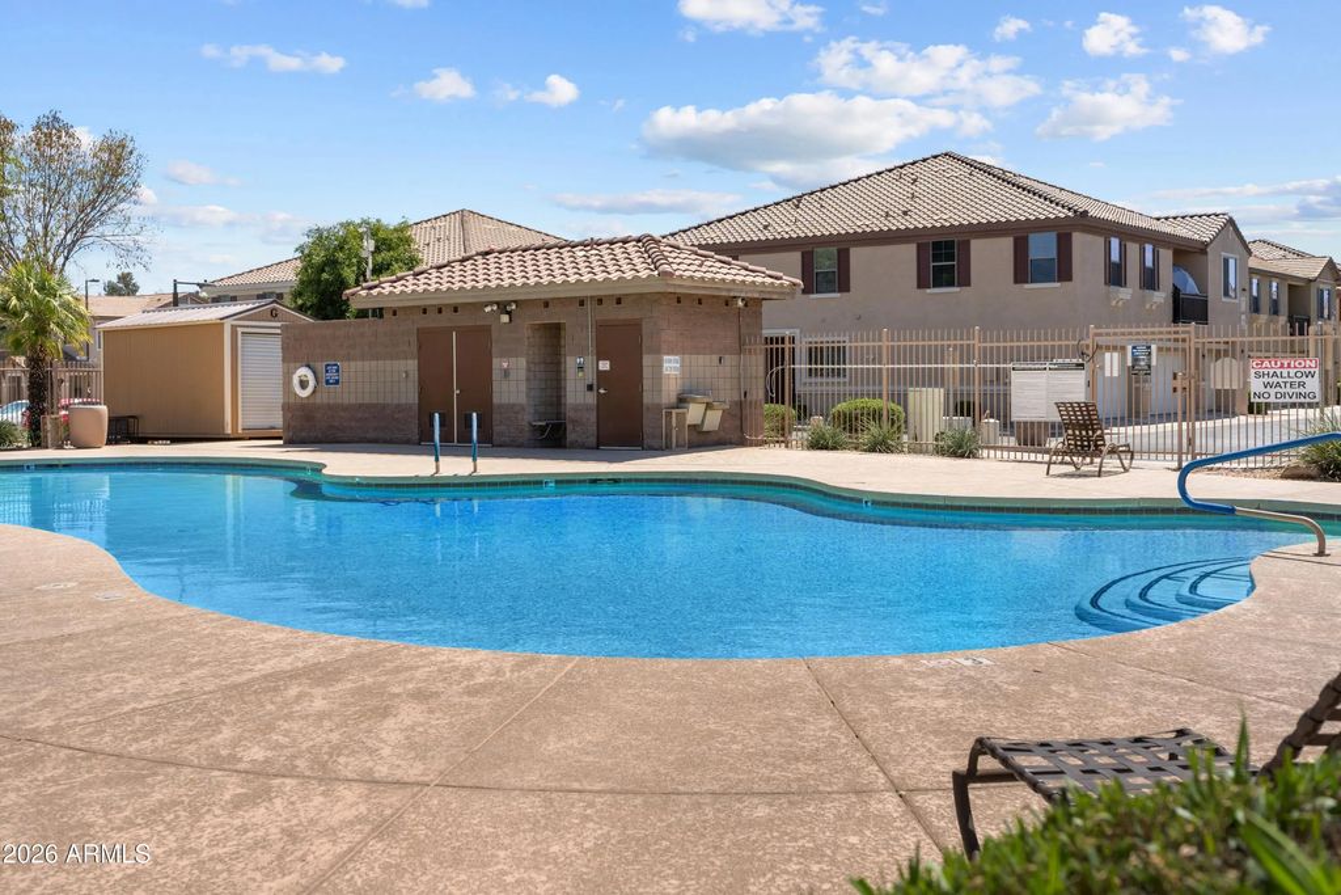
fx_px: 1416
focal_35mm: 38
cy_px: 448
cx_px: 670
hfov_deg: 50.7
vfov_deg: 35.1
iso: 100
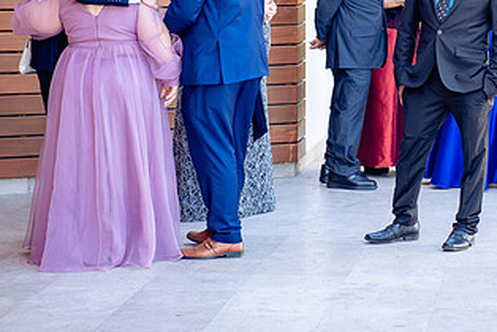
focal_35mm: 140
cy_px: 47
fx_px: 1935
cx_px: 341
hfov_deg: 14.6
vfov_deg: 9.8
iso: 320
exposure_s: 1/125
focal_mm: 70
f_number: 4
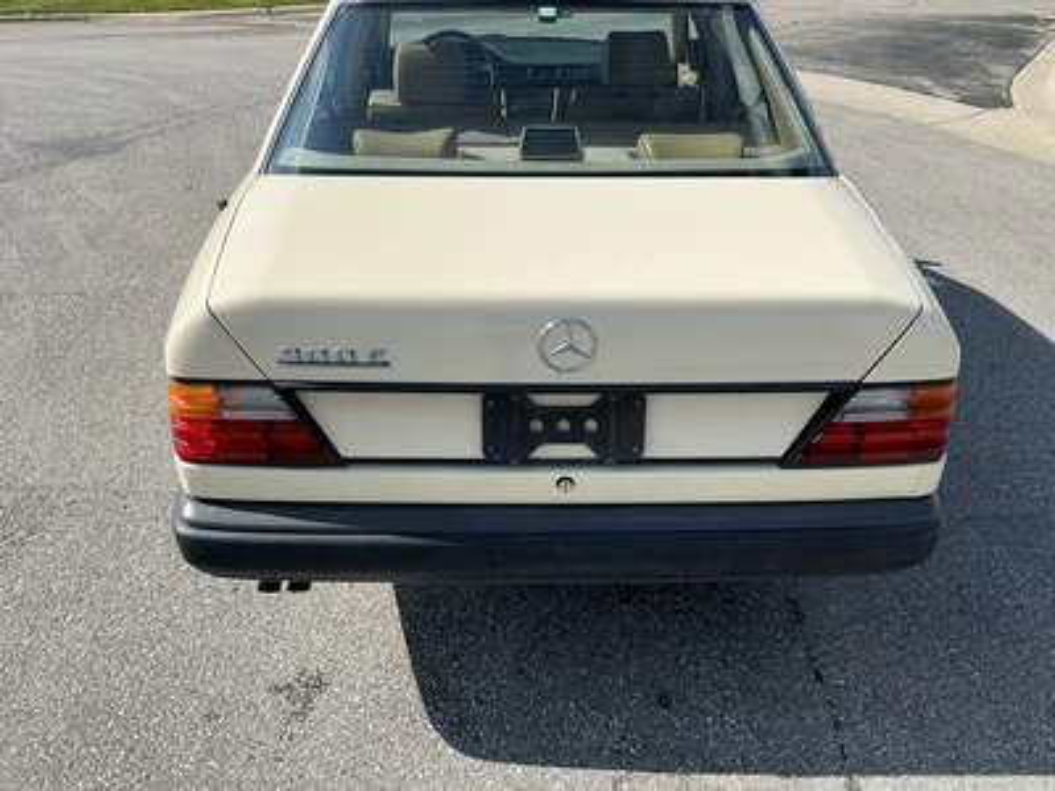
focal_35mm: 28
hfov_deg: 63.4
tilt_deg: -27.0
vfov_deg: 49.7
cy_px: 396
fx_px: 853
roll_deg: +0.5
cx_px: 528
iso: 25
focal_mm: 3
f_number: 1.8
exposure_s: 1/2320
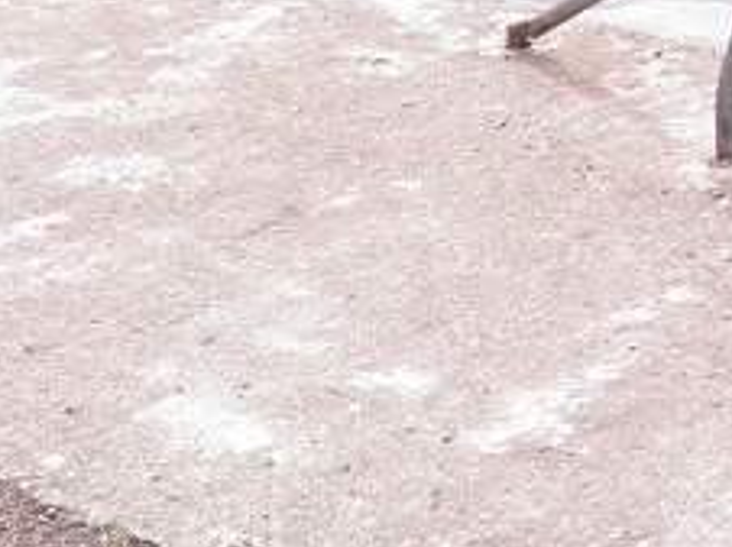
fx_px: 2683
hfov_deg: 13.6
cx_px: 1386
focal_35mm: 127
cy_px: -482
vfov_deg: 10.8
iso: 50
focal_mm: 4.9
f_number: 5.7
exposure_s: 1/100
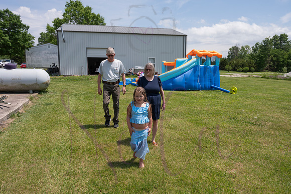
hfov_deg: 67.1
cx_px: 144
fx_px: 219
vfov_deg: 47.7
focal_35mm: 27
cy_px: 97
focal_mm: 26
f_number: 11
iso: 400
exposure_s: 1/640
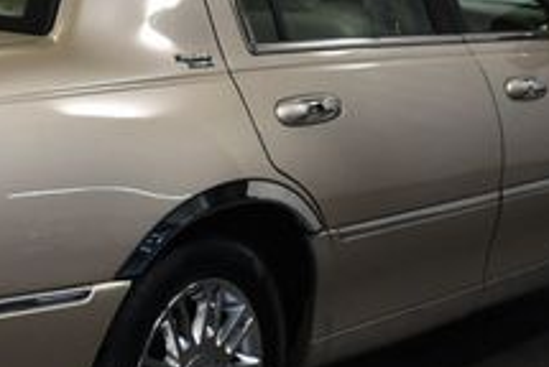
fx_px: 1634
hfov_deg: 18.5
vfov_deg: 12.8
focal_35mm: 107
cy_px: 173
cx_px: -28
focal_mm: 18
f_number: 3.5
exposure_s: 1/250
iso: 640
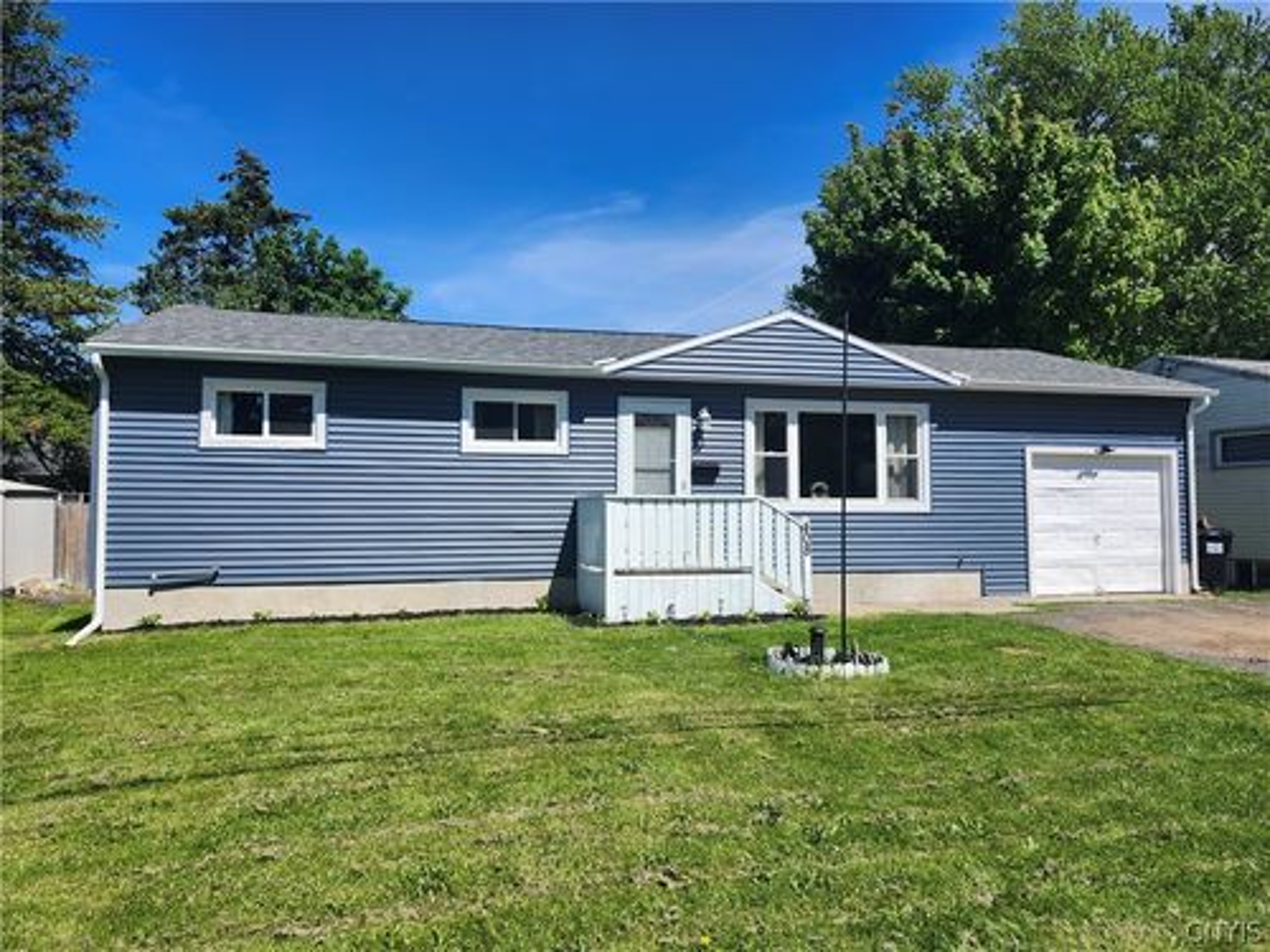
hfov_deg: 73.9
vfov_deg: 58.9
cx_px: 635
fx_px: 844
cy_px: 476
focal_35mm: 23
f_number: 1.8
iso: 25
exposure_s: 1/2049
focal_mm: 5.54
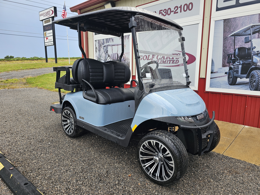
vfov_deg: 58.9
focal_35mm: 23
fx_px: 173
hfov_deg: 73.9
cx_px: 130
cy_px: 98
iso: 16
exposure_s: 1/180
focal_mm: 6.3
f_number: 1.7
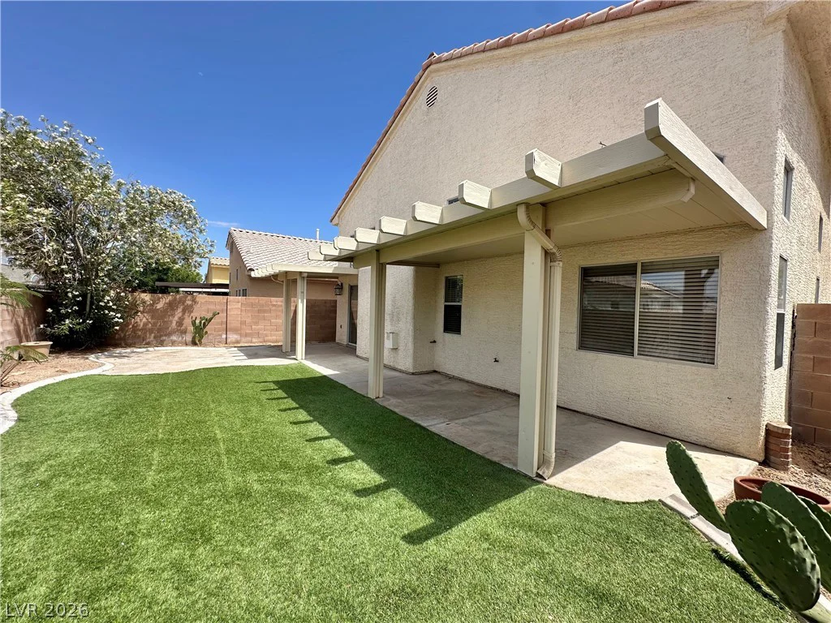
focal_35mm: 14
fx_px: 336
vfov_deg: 85.7
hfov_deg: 102.1
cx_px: 416
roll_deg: -2.1
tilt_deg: -0.5
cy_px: 312
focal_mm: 2.22
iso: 50
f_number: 2.2
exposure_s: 1/1618
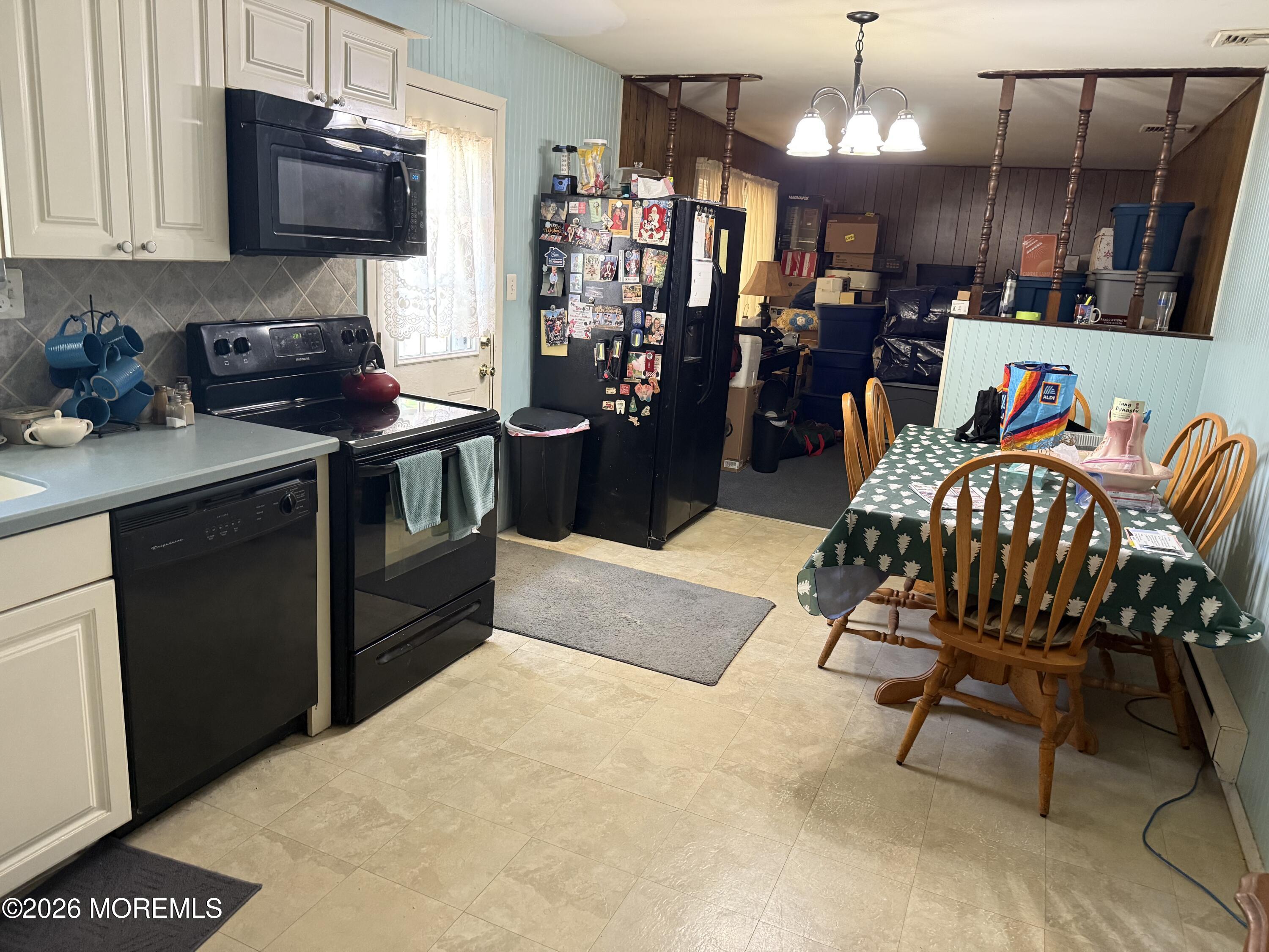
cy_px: 476
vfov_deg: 56.8
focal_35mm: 24
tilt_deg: -12.7
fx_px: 880
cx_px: 634
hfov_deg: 71.6
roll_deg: -3.1
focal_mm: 6.76
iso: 500
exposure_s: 1/60
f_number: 1.78
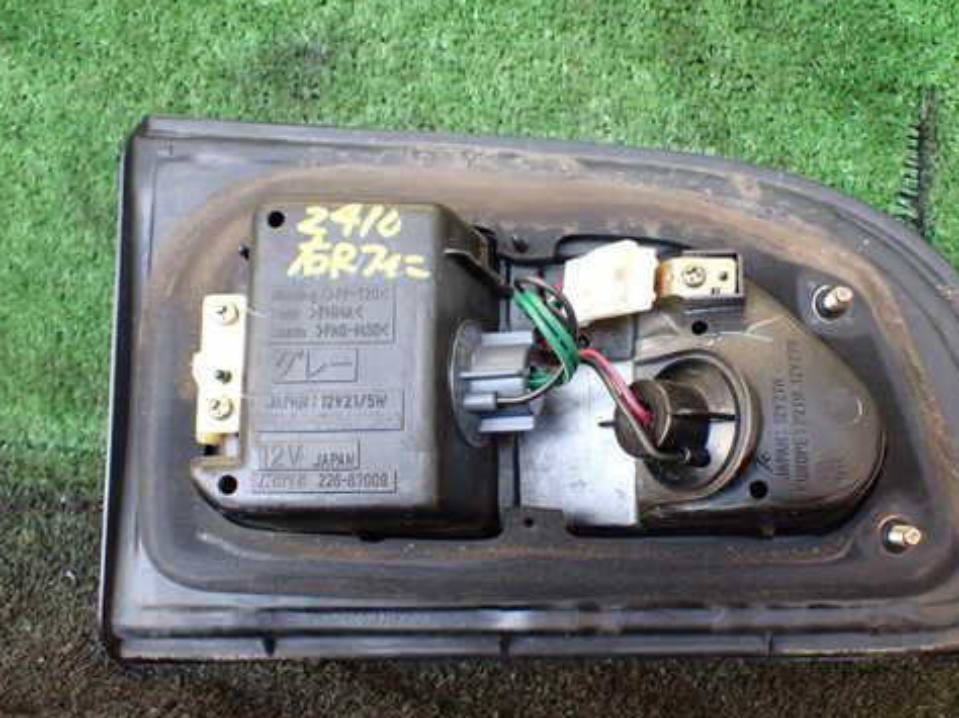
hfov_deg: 48.8
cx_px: 554
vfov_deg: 37.7
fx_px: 1052
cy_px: 352
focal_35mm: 38
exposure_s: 1/125
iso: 500
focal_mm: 5.4
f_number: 2.3
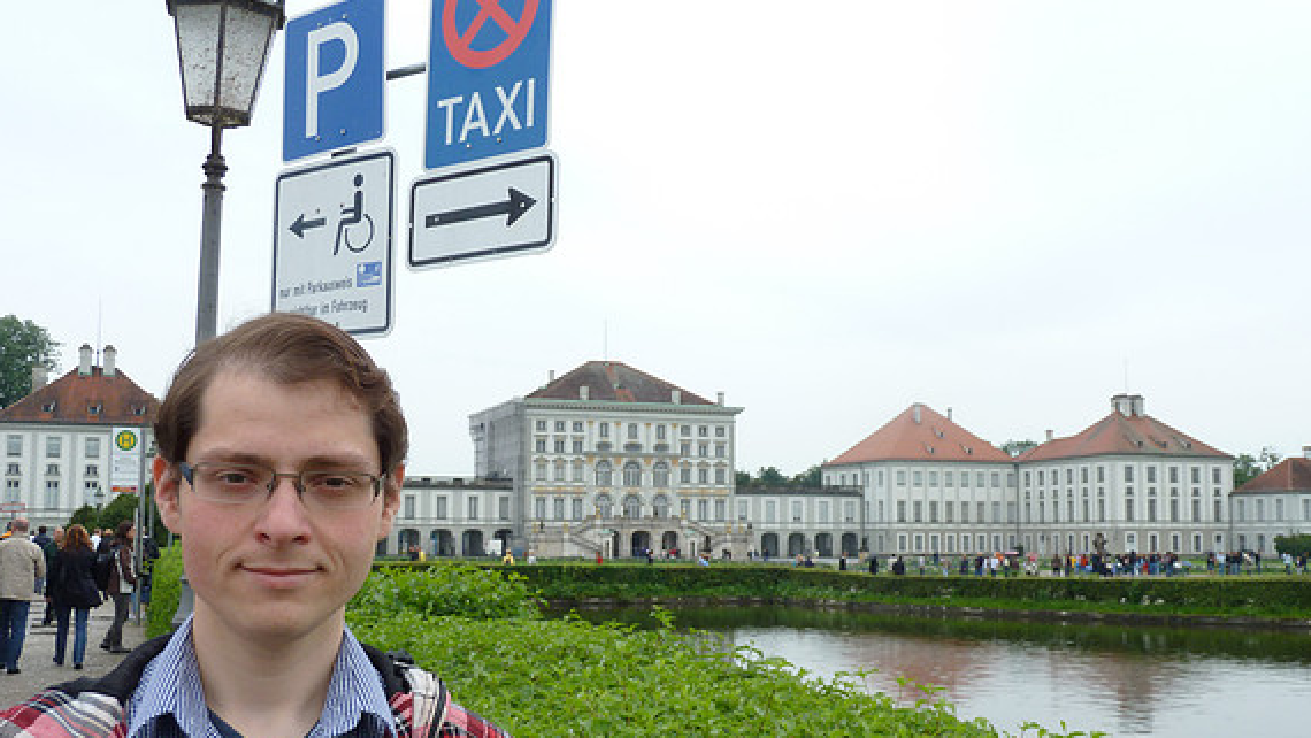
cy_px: 426
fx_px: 1426
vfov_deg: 29.0
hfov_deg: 49.4
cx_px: 662
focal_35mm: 41
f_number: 4
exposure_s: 1/320
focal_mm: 6.1
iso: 80
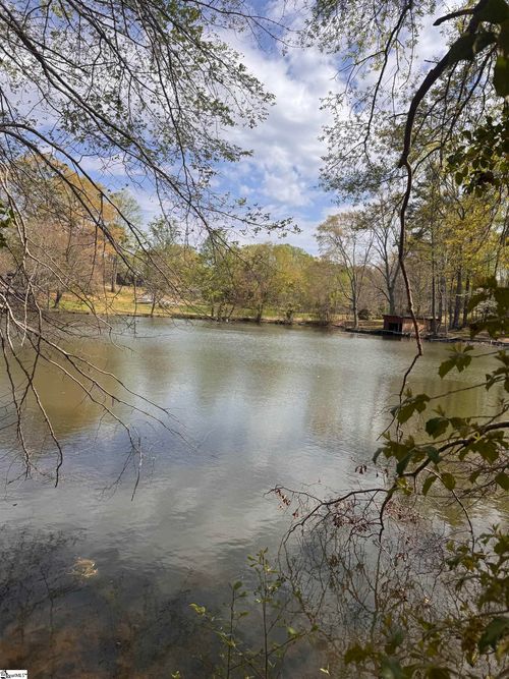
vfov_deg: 71.6
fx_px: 471
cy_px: 340
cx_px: 254
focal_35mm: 24
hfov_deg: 56.8
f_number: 1.78
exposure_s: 1/4950
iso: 80
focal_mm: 6.76
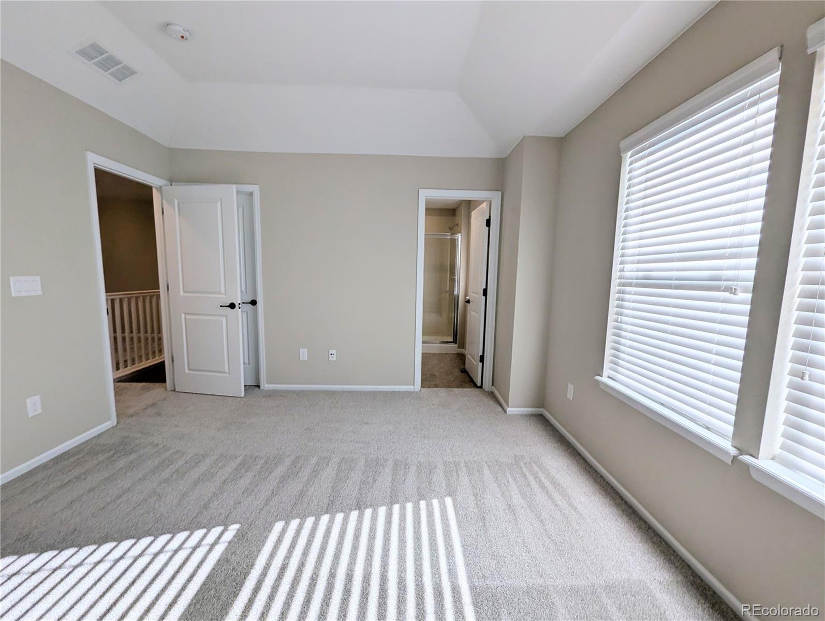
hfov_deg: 106.1
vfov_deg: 90.1
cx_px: 412
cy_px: 310
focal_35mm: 13
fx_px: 310
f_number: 2.2
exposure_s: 1/351
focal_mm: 1.95
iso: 36
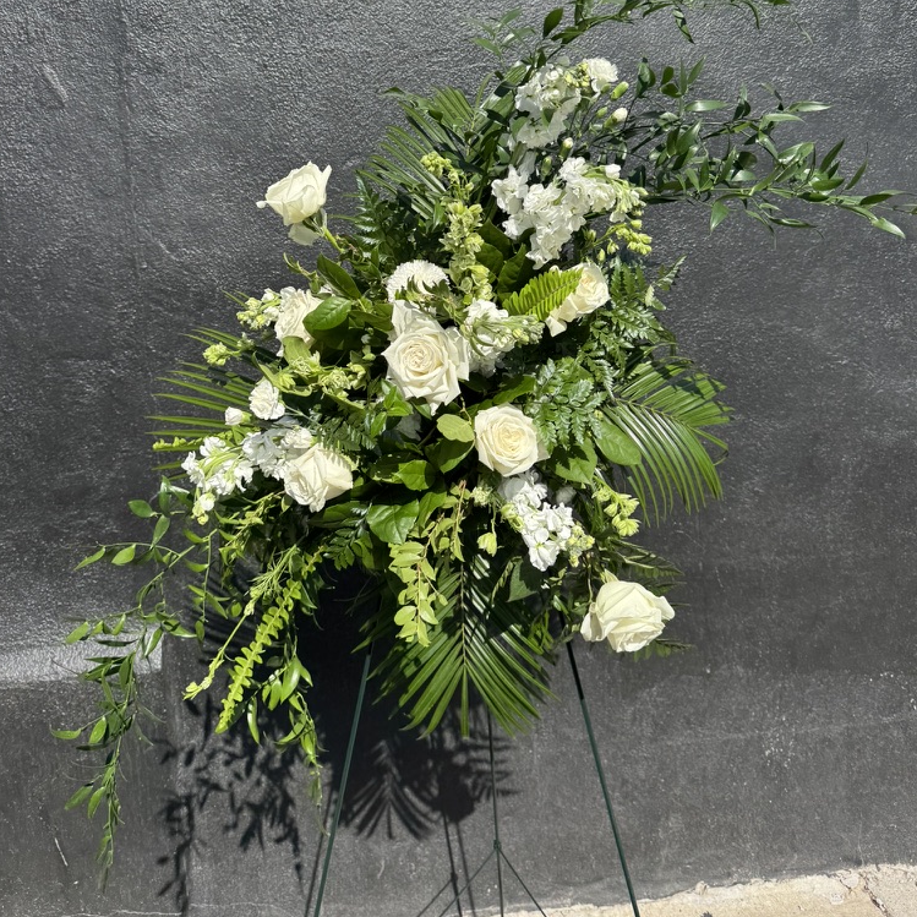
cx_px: 457
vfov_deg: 54.6
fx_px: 869
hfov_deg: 55.6
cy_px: 310
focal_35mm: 29
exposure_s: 1/3802
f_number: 1.78
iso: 80
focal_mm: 6.76
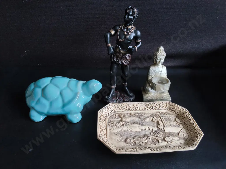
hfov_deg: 65.3
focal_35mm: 27
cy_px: 84
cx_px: 113
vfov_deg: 51.4
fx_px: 176
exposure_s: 1/100
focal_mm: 2.87
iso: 200
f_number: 2
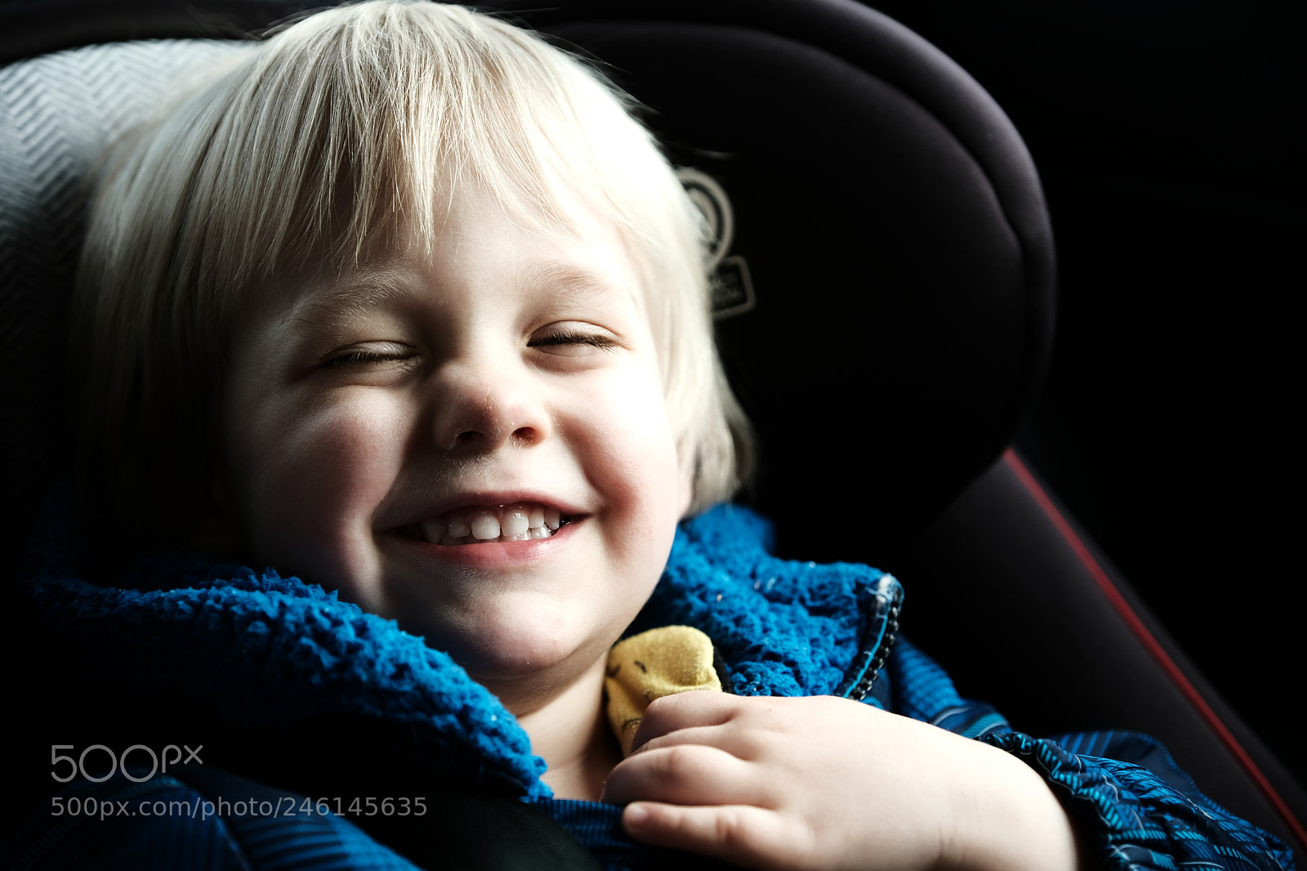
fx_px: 2904
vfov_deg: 17.1
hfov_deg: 25.4
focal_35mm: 80
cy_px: 436
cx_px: 654
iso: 100
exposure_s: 1/80
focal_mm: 53.3
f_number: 2.8
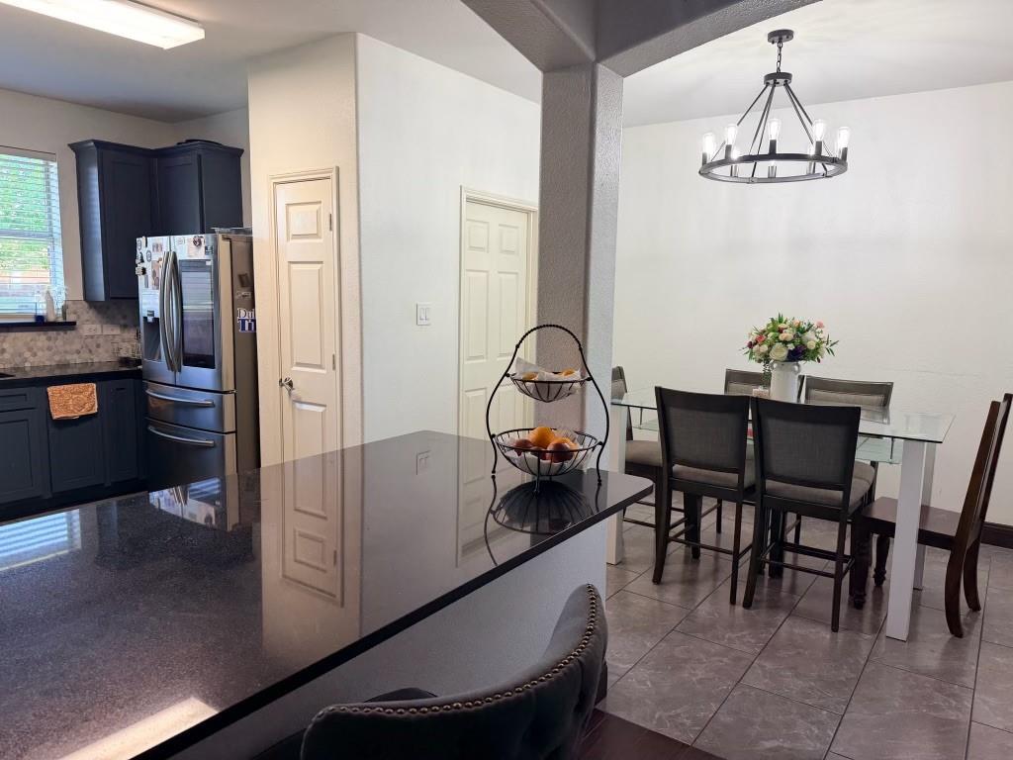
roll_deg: -1.7
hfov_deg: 71.6
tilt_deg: -7.9
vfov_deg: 56.8
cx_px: 506
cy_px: 380
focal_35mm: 24
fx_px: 702
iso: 64
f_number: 1.78
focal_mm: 6.76
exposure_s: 1/120
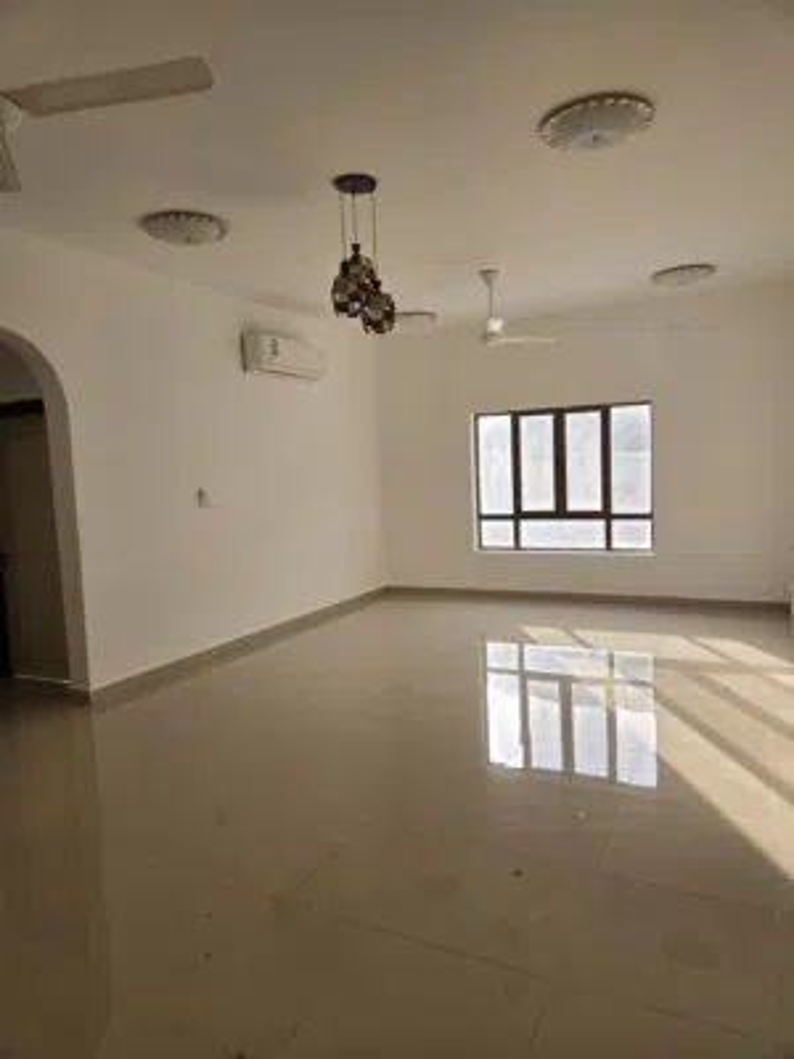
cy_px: 530
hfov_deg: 58.9
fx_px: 703
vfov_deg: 73.9
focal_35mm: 23
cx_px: 397
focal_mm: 5.4
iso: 80
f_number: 1.8
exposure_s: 1/508
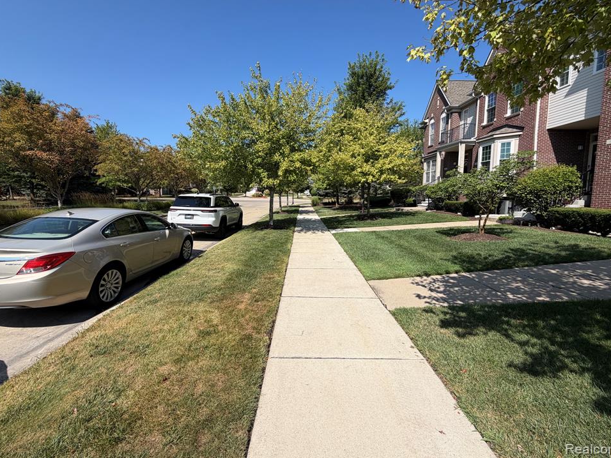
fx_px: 265
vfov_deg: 81.6
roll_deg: -2.5
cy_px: 214
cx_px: 303
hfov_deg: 98.2
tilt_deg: -4.7
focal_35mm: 15
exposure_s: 1/888
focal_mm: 2.22
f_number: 2.2
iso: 25
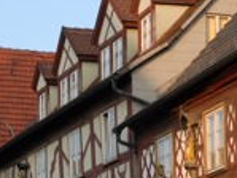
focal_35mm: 202
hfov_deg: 9.8
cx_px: 89
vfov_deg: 7.3
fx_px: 1384
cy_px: 210
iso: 200
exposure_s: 1/40
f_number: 14
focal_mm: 52
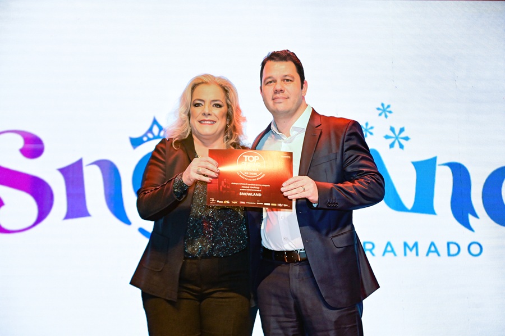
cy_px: 168
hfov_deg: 28.9
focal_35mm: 70
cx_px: 252
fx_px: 981
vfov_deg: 19.4
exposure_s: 1/400
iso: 3200
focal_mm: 70
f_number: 4
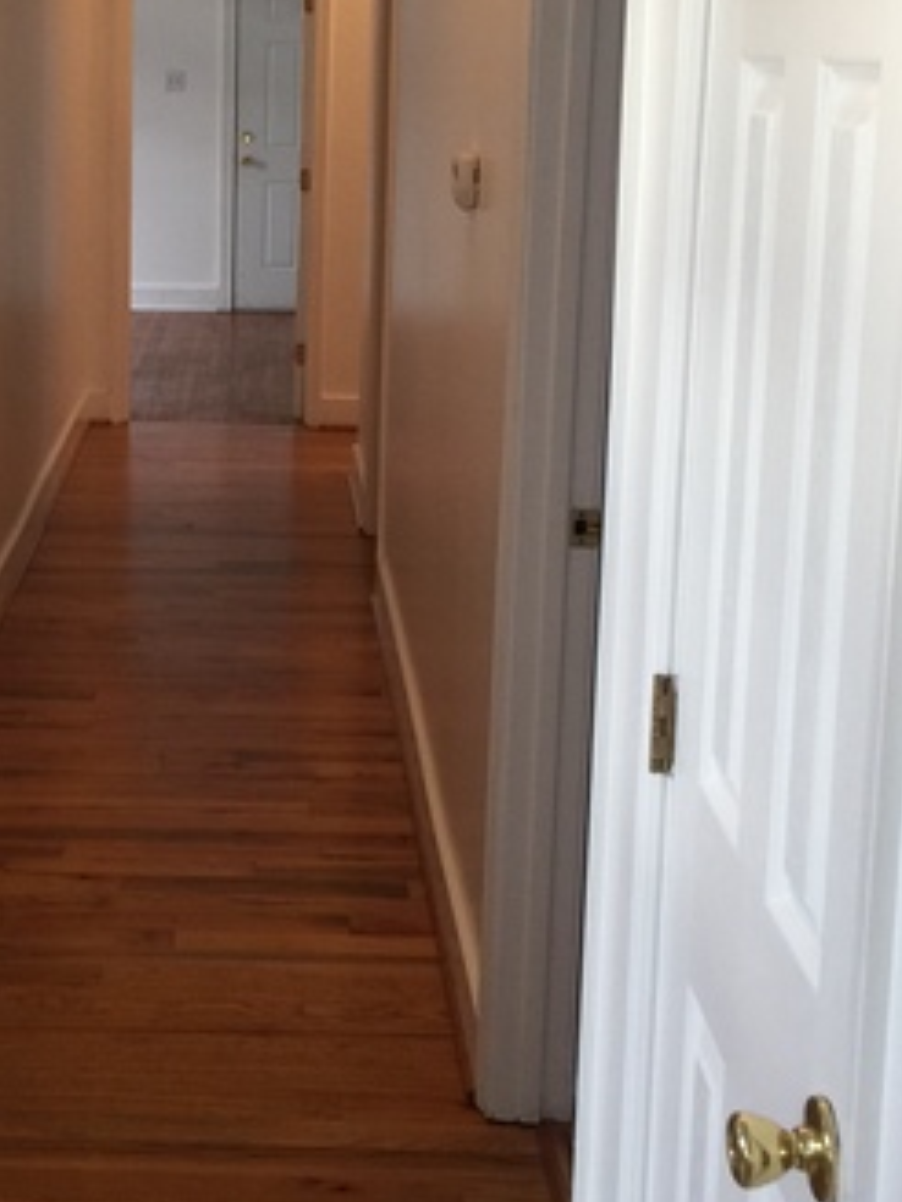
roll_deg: -0.6
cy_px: 449
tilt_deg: -11.5
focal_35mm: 59
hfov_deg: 24.5
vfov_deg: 32.5
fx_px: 2050
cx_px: 205
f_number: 2.2
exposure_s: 1/30
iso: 50
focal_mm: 4.15
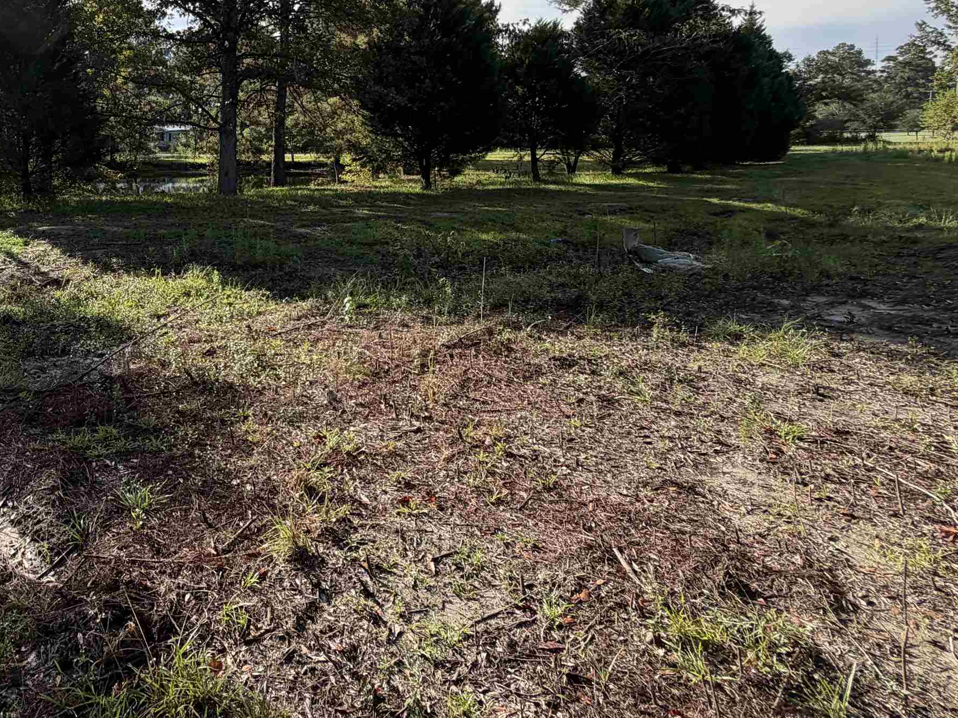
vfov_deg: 53.9
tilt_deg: -2.8
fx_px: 664
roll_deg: +1.4
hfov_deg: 65.1
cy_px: 170
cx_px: 190
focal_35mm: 24
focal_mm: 2.22
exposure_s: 1/535
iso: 40
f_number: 2.2
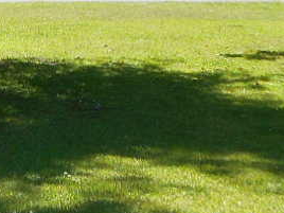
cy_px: -68
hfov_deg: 13.2
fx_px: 1222
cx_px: 74
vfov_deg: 9.8
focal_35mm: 149
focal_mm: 4.5
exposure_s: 1/320
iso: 80
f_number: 3.7
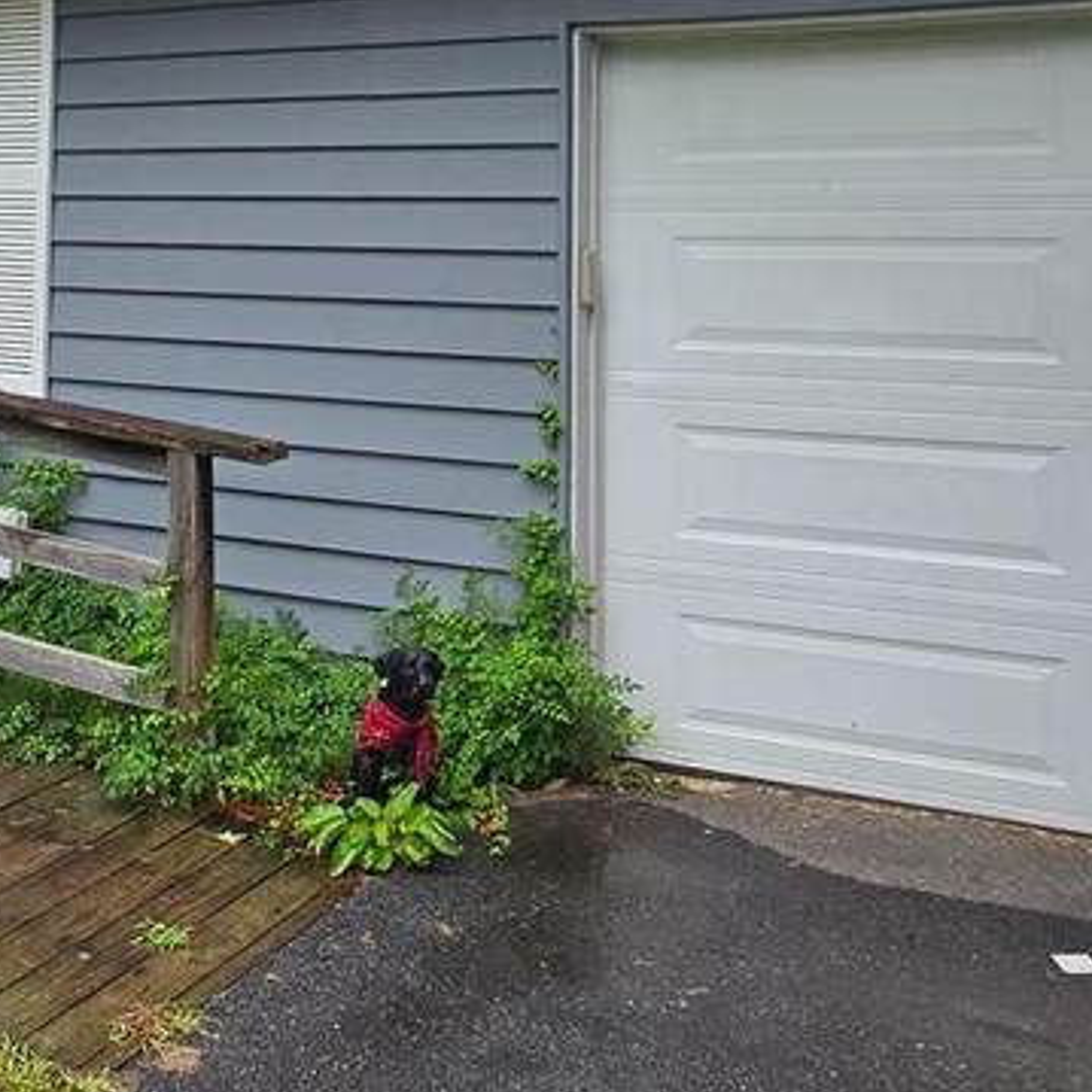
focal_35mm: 41
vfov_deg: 38.8
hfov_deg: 40.4
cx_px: 365
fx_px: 1463
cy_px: 167
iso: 50
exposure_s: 1/383
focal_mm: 2.2
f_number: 2.2
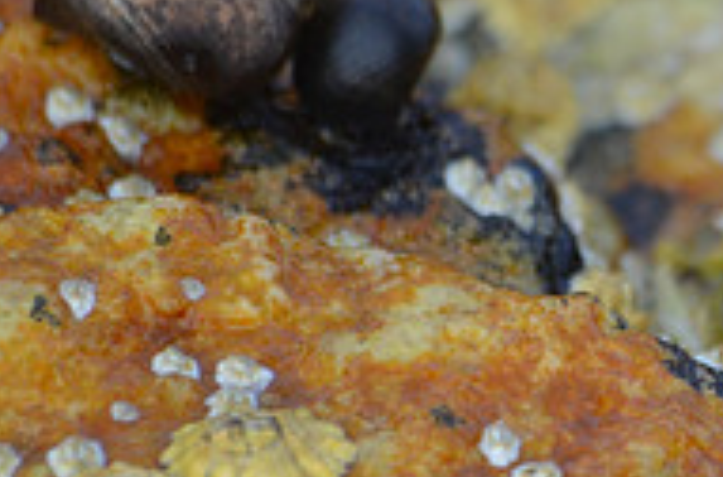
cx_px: 848
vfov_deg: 1.0
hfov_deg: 1.5
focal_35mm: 1369
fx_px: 27404
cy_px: 235
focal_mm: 300
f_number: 5.6
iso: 800
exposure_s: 1/640
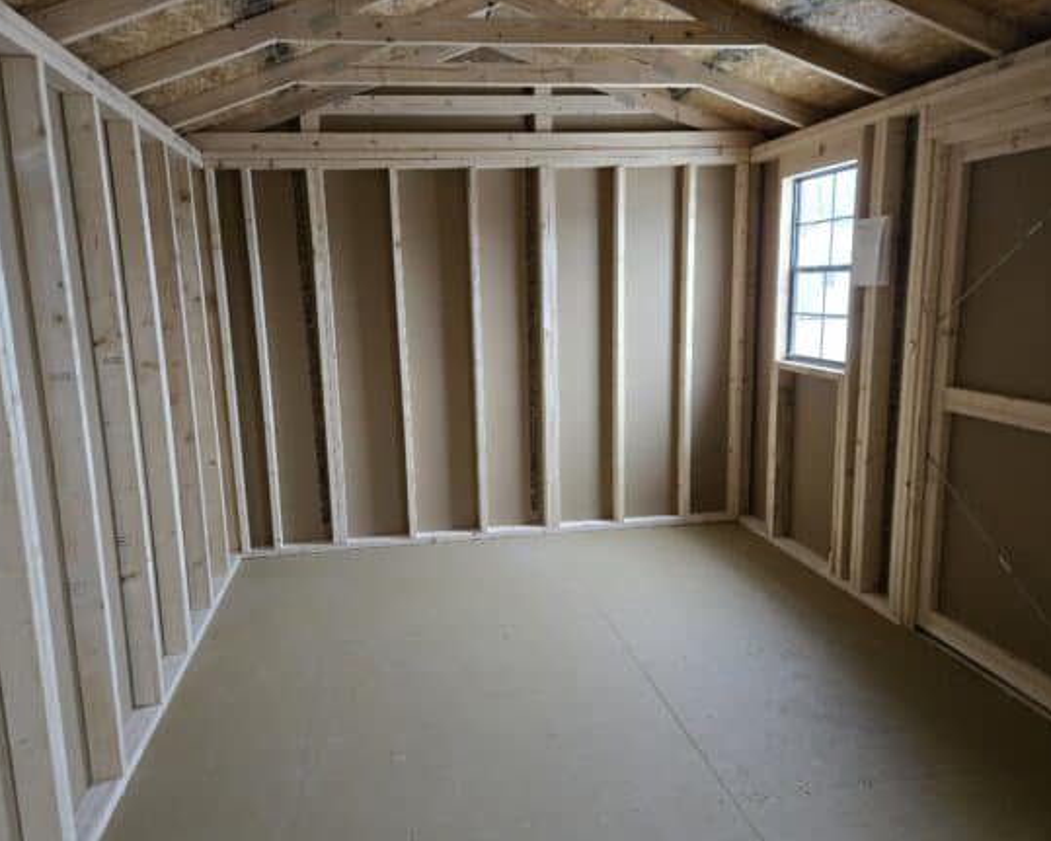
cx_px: 491
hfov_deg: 68.0
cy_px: 423
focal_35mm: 25
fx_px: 777
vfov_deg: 56.8
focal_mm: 5.4
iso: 800
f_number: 1.8
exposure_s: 1/120
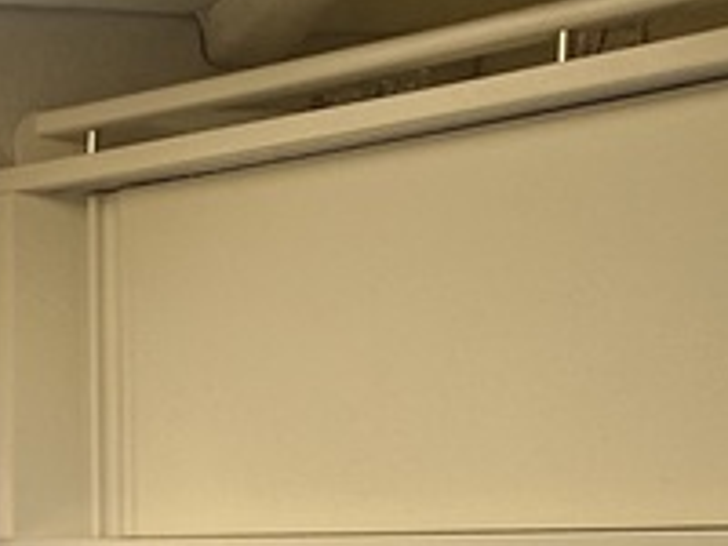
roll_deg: -0.1
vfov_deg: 16.4
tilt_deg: -6.2
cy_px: 743
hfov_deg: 19.9
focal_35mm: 84
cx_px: -393
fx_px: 1767
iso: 40
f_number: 2.2
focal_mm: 2.22
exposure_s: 1/120
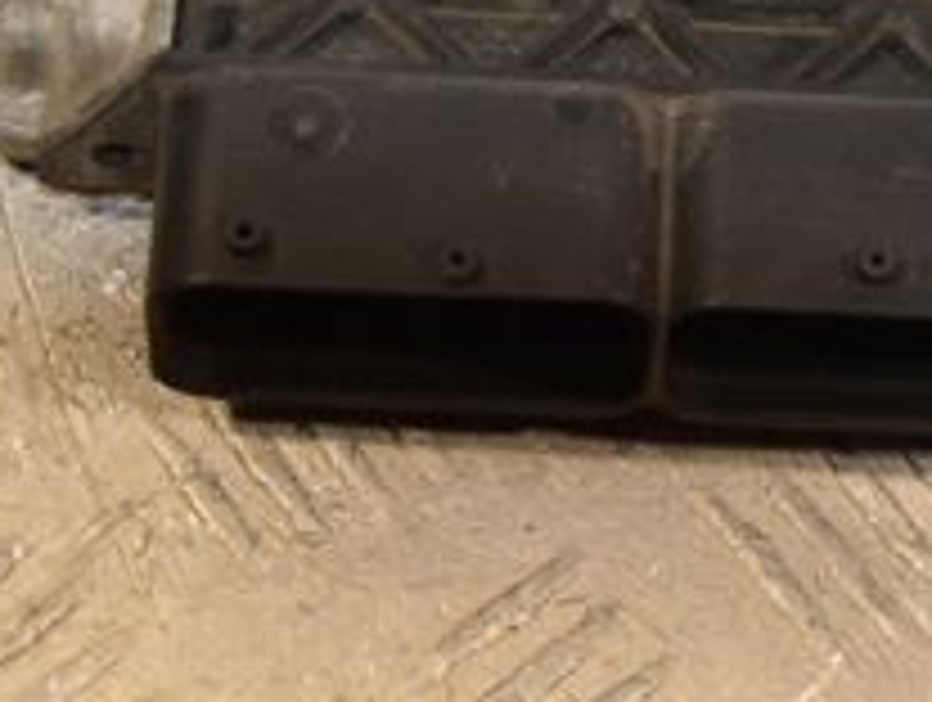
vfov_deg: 8.7
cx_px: 837
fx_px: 4558
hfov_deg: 11.6
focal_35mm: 169
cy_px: -212
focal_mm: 38
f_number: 6.3
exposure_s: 1/200
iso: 1600
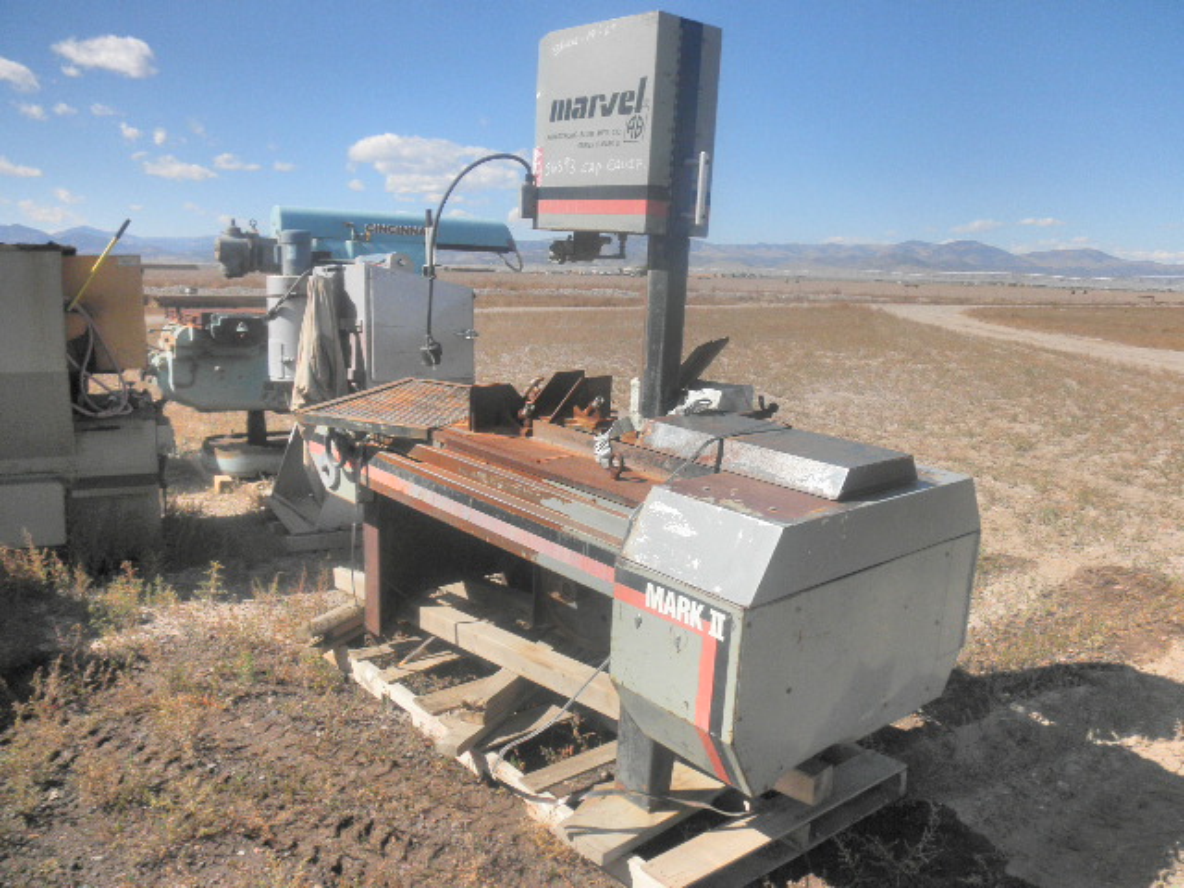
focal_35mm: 28
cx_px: 592
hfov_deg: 63.4
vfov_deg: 49.7
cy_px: 444
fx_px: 958
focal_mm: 5
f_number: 8.5
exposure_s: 1/160
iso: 64
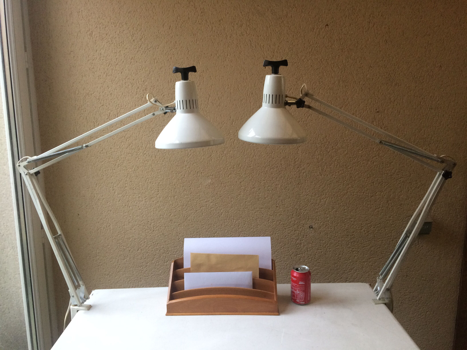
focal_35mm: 29
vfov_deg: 48.2
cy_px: 175
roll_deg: -0.3
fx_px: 391
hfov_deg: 61.7
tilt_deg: -10.3
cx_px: 234
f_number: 2.2
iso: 80
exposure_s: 1/33
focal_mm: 4.15
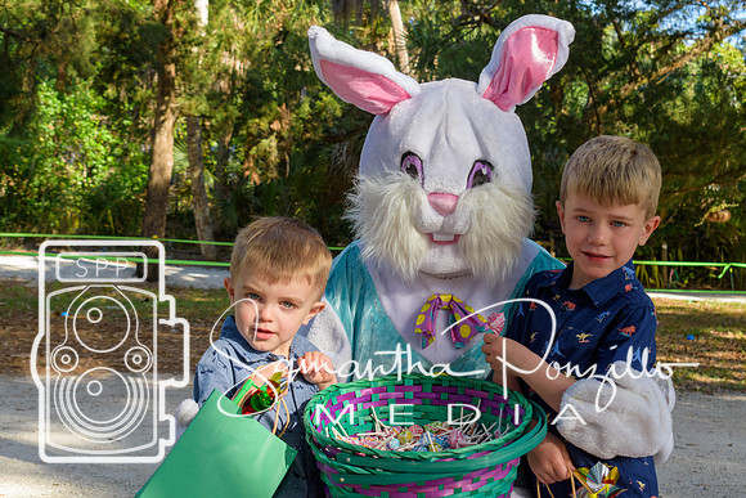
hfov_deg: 31.9
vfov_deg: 21.6
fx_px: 1306
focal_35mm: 63
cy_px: 249
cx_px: 373
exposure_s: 1/250
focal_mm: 42
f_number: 8
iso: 400
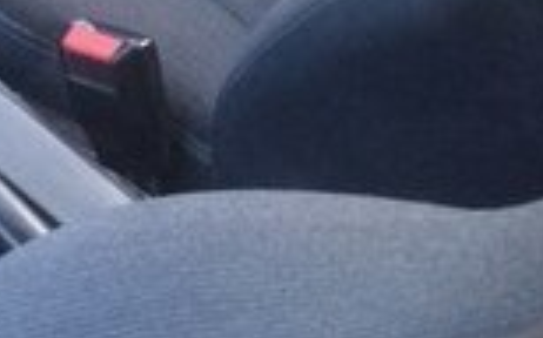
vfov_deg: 9.2
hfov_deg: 13.9
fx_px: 1952
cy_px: -361
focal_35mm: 132
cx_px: -472
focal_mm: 4.15
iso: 64
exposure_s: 1/33
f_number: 2.2
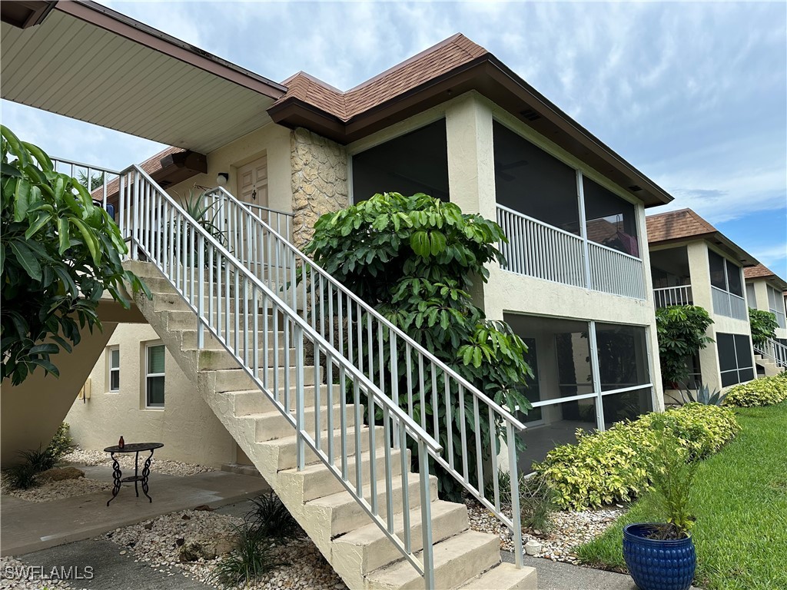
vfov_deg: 56.8
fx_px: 546
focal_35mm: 24
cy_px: 295
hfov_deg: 71.6
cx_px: 394
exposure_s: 1/1812
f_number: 1.78
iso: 80
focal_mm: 6.86
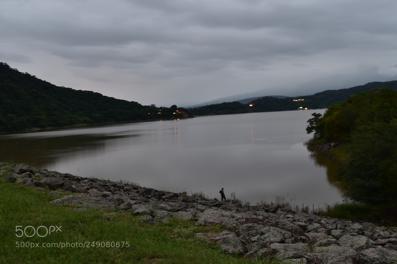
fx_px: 463
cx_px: 198
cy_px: 132
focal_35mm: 42
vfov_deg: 31.9
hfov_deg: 46.4
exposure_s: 10
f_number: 7.1
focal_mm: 28
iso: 100
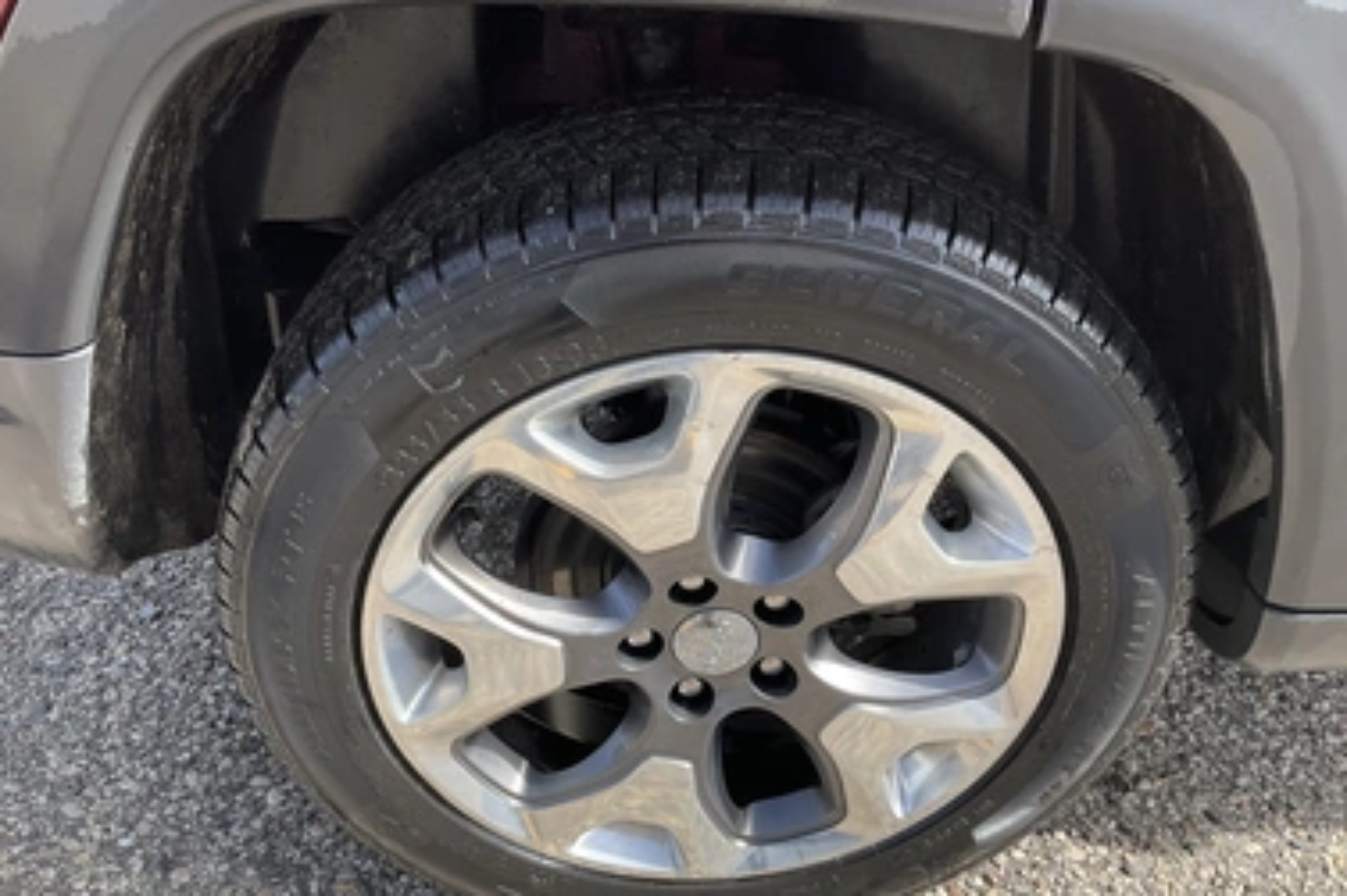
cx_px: 704
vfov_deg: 40.9
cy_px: 532
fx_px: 1197
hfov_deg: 58.7
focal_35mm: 32
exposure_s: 1/362
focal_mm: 3
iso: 25
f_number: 1.8
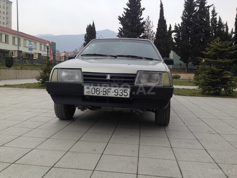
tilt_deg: -3.9
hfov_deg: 55.4
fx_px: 226
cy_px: 89
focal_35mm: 33
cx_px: 118
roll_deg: -2.7
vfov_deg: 42.9
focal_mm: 4.12
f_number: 2.4
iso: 50
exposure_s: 1/266
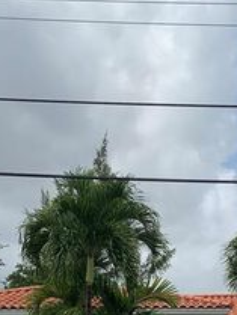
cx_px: 192
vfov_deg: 22.3
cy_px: 341
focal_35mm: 83
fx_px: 757
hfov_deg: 17.6
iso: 25
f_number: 1.8
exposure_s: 1/4098
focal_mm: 4.25
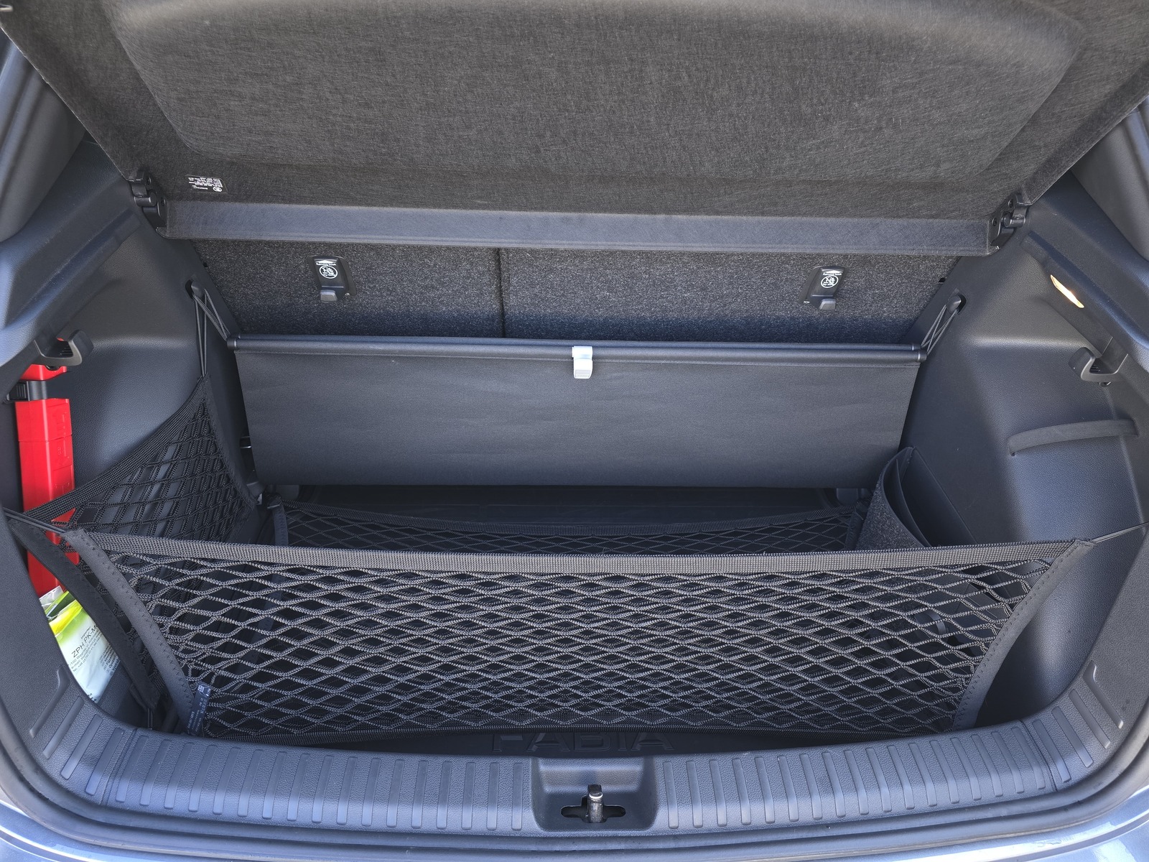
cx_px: 574
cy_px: 431
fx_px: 763
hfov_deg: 73.9
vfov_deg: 58.9
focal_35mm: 23
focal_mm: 6.3
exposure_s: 1/100
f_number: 1.7
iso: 160
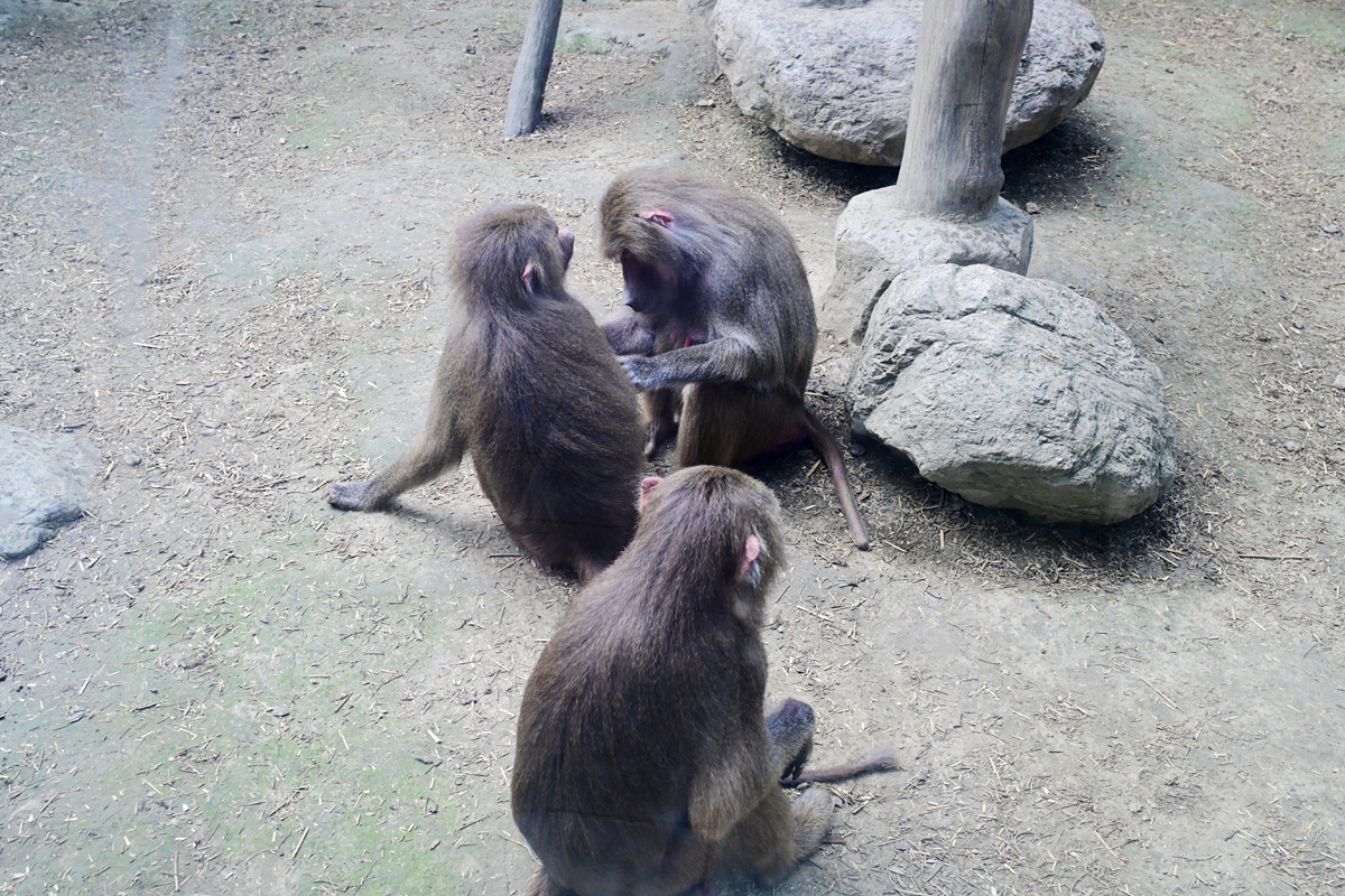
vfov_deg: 40.5
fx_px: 1214
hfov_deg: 58.0
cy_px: 448
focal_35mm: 32
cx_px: 672
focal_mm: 32.5
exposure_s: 1/50
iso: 800
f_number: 8
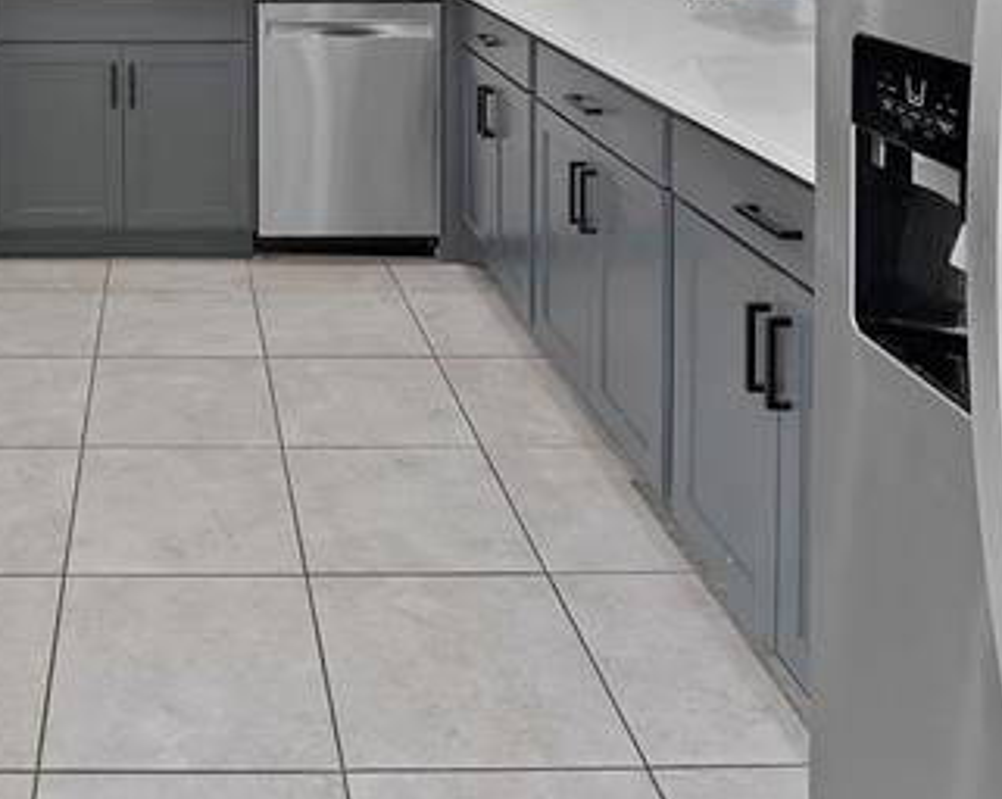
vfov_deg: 33.2
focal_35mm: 36
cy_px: -172
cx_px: 178
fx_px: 1066
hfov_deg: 47.2
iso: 640
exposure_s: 1/4
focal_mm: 12
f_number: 9
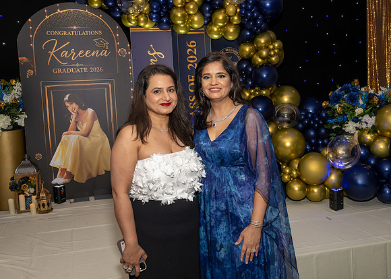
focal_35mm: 38
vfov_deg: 36.9
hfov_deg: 50.1
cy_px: 133
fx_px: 418
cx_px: 206
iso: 800
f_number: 8
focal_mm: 33
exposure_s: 1/250
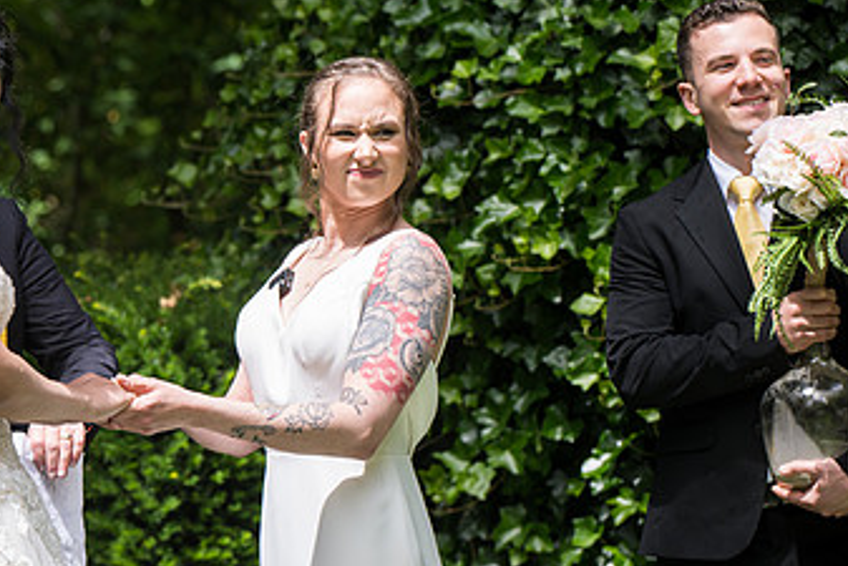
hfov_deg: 8.8
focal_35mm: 232
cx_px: 126
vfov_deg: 5.9
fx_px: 5467
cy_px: 210
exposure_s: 1/400
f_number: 4
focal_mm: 135
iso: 100
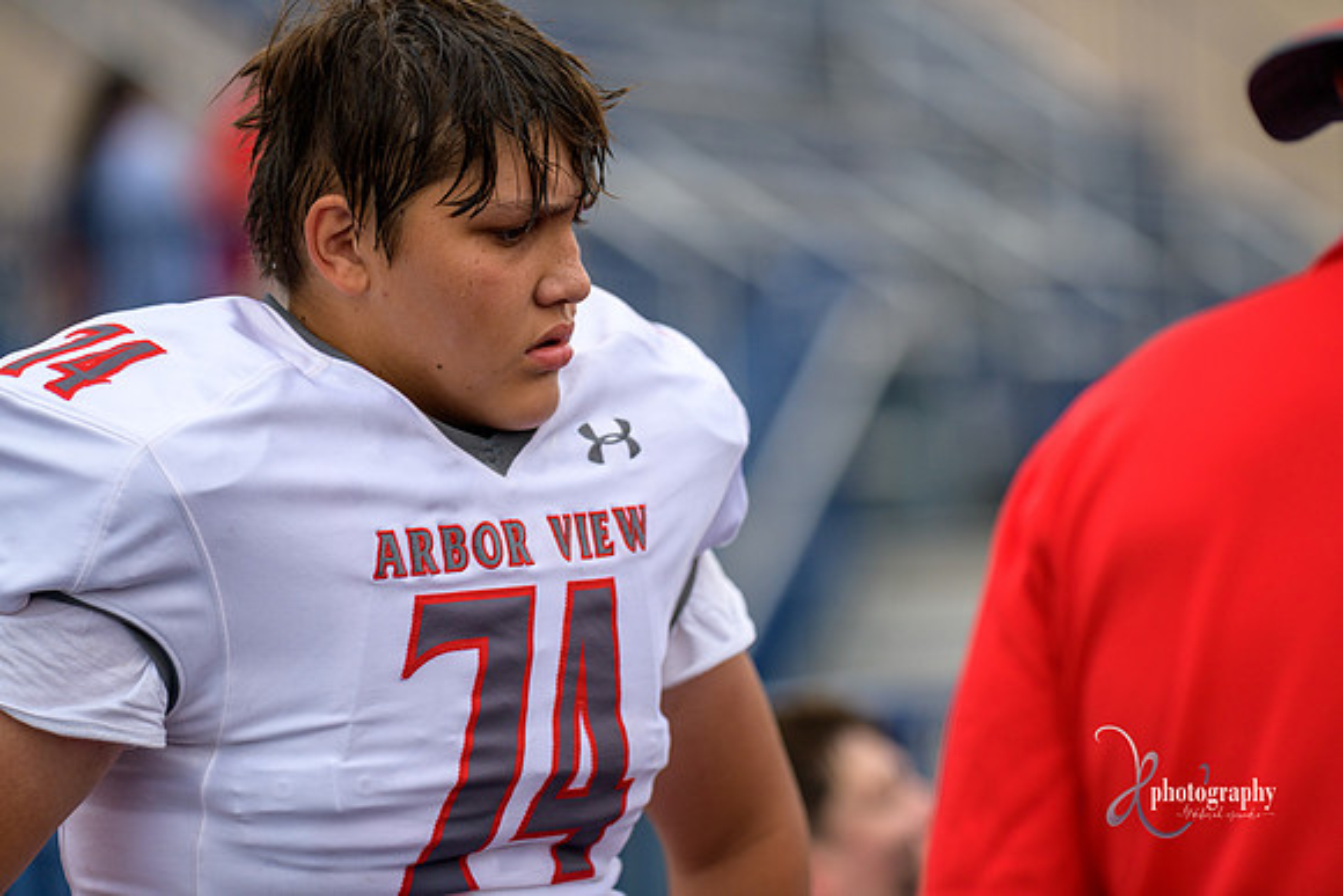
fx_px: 7836
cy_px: 448
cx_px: 672
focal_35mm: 210
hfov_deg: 9.8
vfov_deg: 6.5
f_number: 2.8
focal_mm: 210
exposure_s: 1/1000
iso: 140
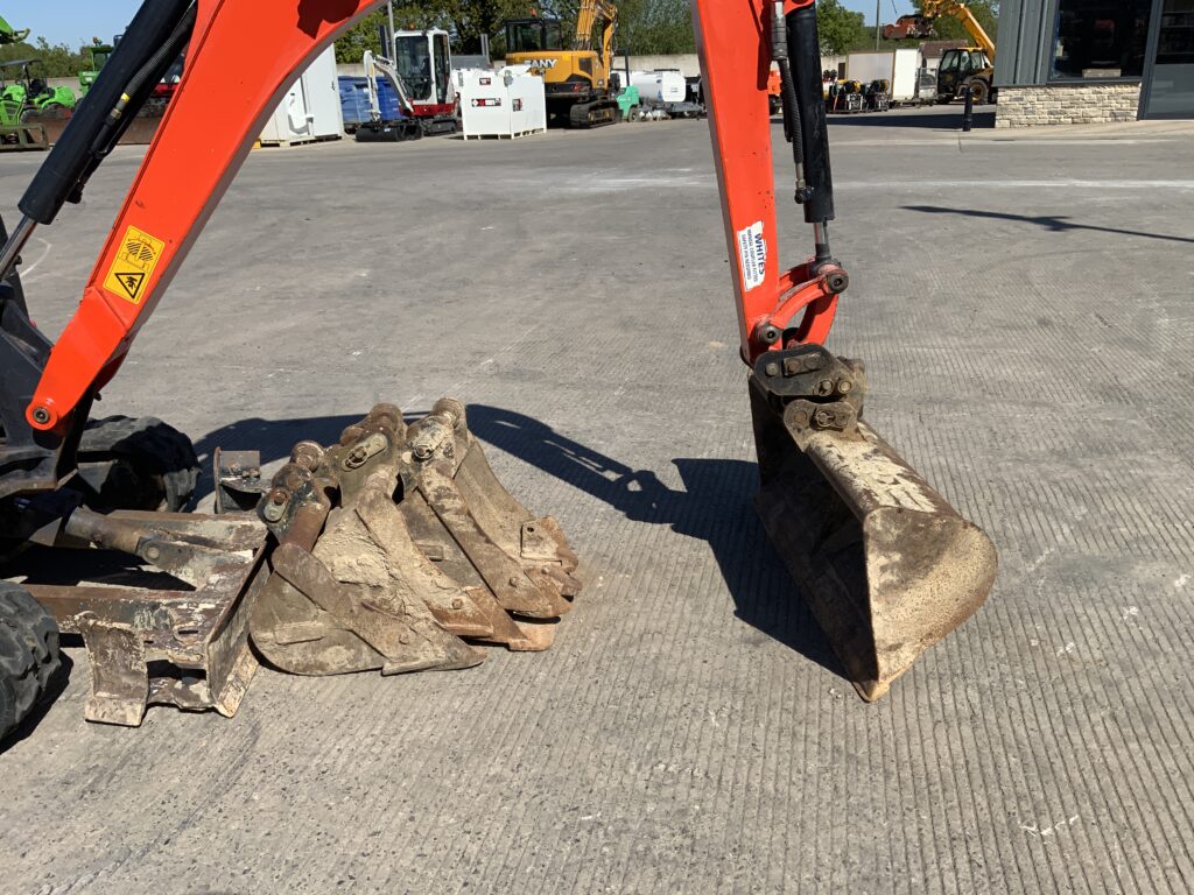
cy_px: 448
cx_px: 597
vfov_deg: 48.2
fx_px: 1000
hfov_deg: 61.7
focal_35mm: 29
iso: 20
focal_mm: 3
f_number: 1.8
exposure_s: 1/2538
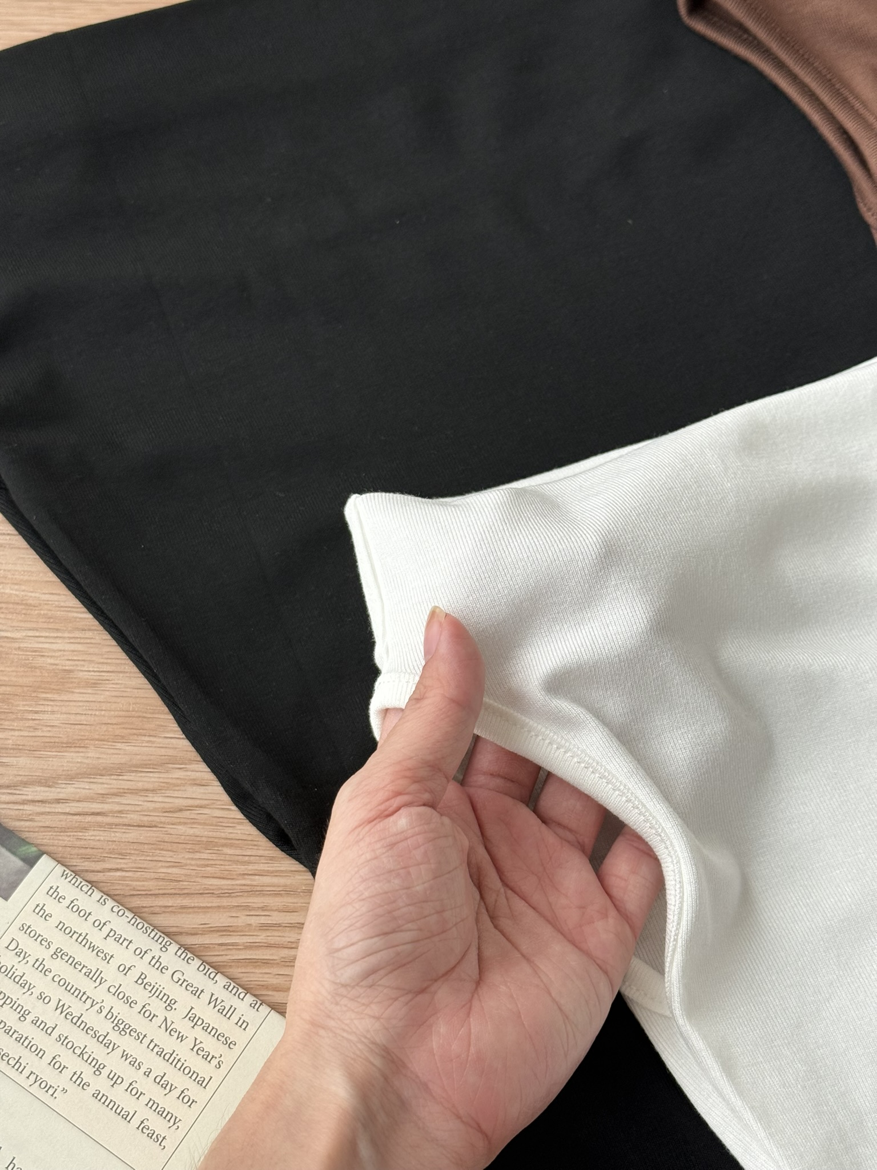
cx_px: 438
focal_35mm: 48
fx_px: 1621
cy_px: 585
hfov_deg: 30.3
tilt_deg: -63.9
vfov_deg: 39.7
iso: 100
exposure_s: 1/98
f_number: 1.78
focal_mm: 6.76
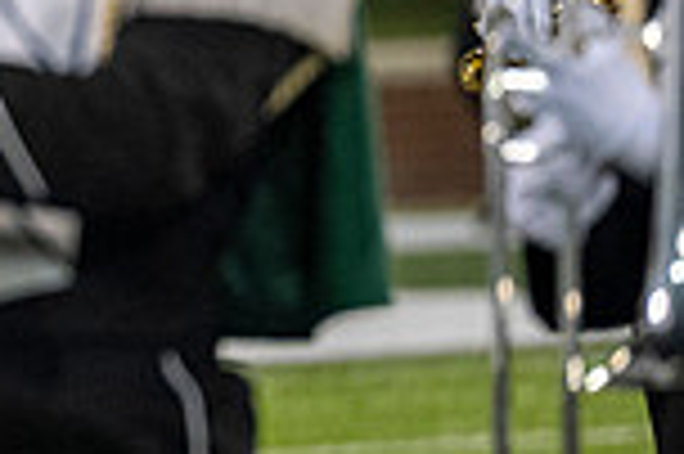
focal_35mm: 1142
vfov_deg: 1.2
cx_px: -616
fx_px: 21674
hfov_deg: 1.8
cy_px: -18
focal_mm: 200
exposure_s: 1/500
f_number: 2.8
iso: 1000
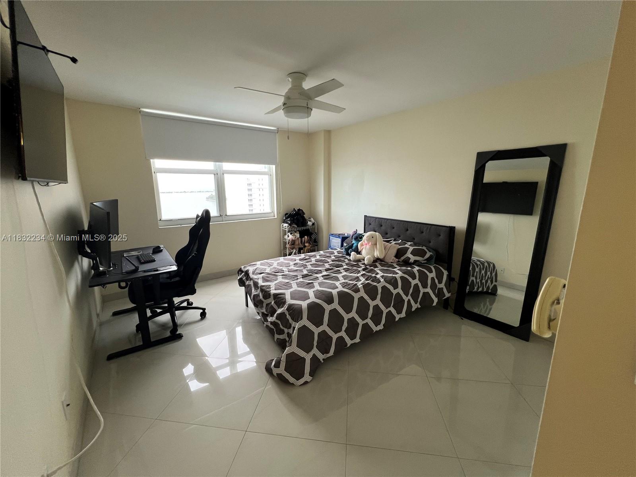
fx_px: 239
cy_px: 238
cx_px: 318
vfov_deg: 89.9
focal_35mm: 13
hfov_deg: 106.2
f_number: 1.8
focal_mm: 1.57
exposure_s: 1/60
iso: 160
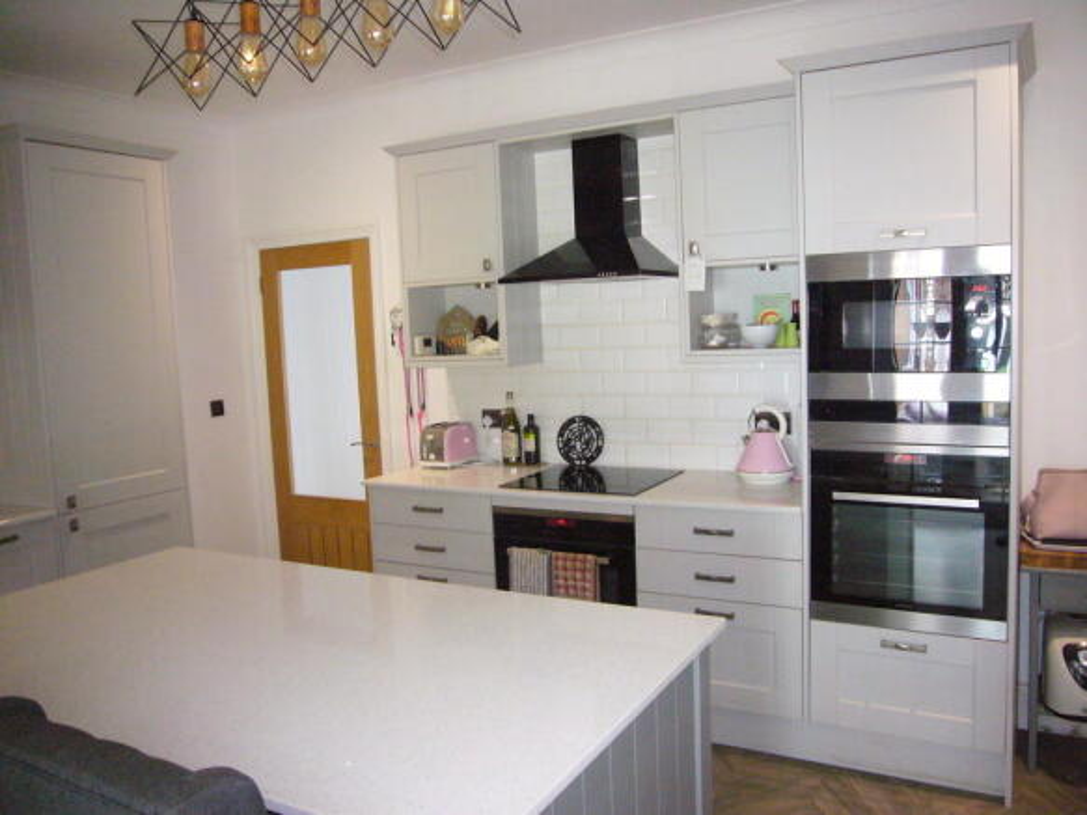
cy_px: 408
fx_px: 879
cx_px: 544
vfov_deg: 49.7
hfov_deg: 63.5
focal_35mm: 28
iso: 400
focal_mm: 4.6
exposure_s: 1/30
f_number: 2.8
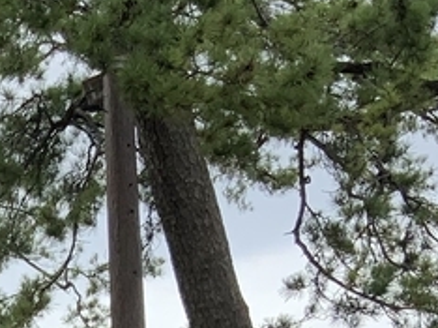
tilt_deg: +12.1
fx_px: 1883
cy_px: 553
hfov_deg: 12.0
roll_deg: +0.4
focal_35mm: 149
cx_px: -406
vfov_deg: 9.5
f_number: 1.8
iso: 16
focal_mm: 3
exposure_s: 1/855
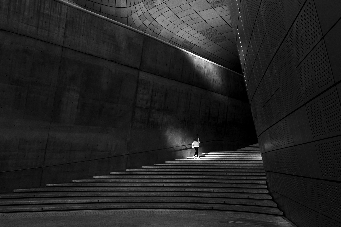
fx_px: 341
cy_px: 114
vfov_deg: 36.9
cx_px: 170
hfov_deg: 53.1
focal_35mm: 36
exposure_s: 1/2500
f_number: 7.1
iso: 800
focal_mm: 24
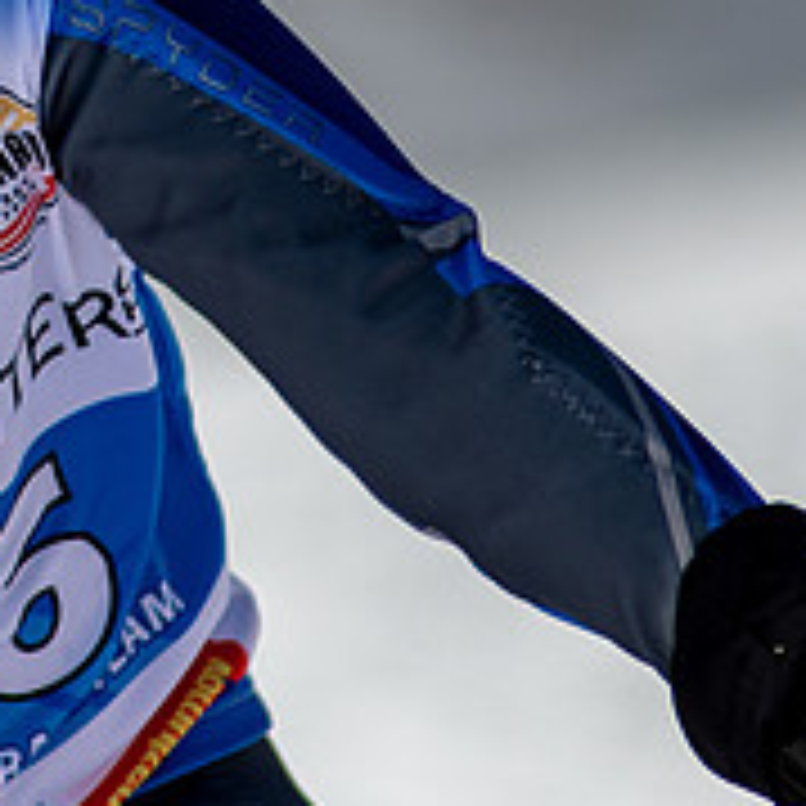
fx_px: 40463
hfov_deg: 1.1
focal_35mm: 1536
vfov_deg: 1.1
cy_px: -212
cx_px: -229
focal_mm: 300
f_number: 2.8
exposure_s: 1/6400
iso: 100
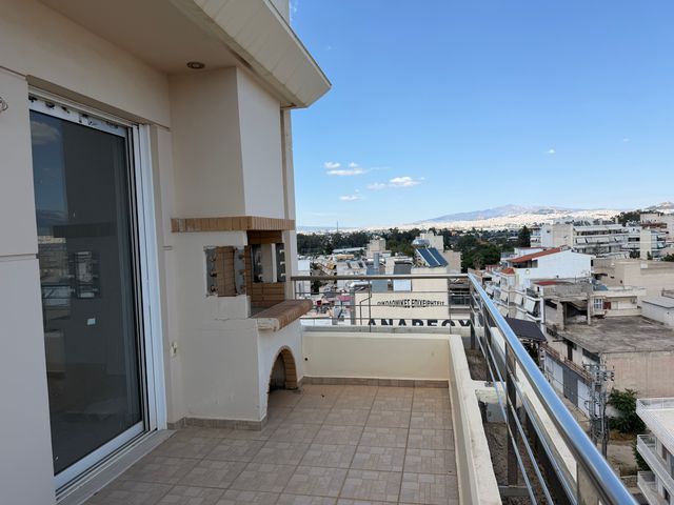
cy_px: 252
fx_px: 467
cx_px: 337
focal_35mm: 24
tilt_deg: -2.3
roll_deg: +3.1
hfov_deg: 71.6
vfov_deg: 56.8
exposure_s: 1/3759
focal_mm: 6.76
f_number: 1.78
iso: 80
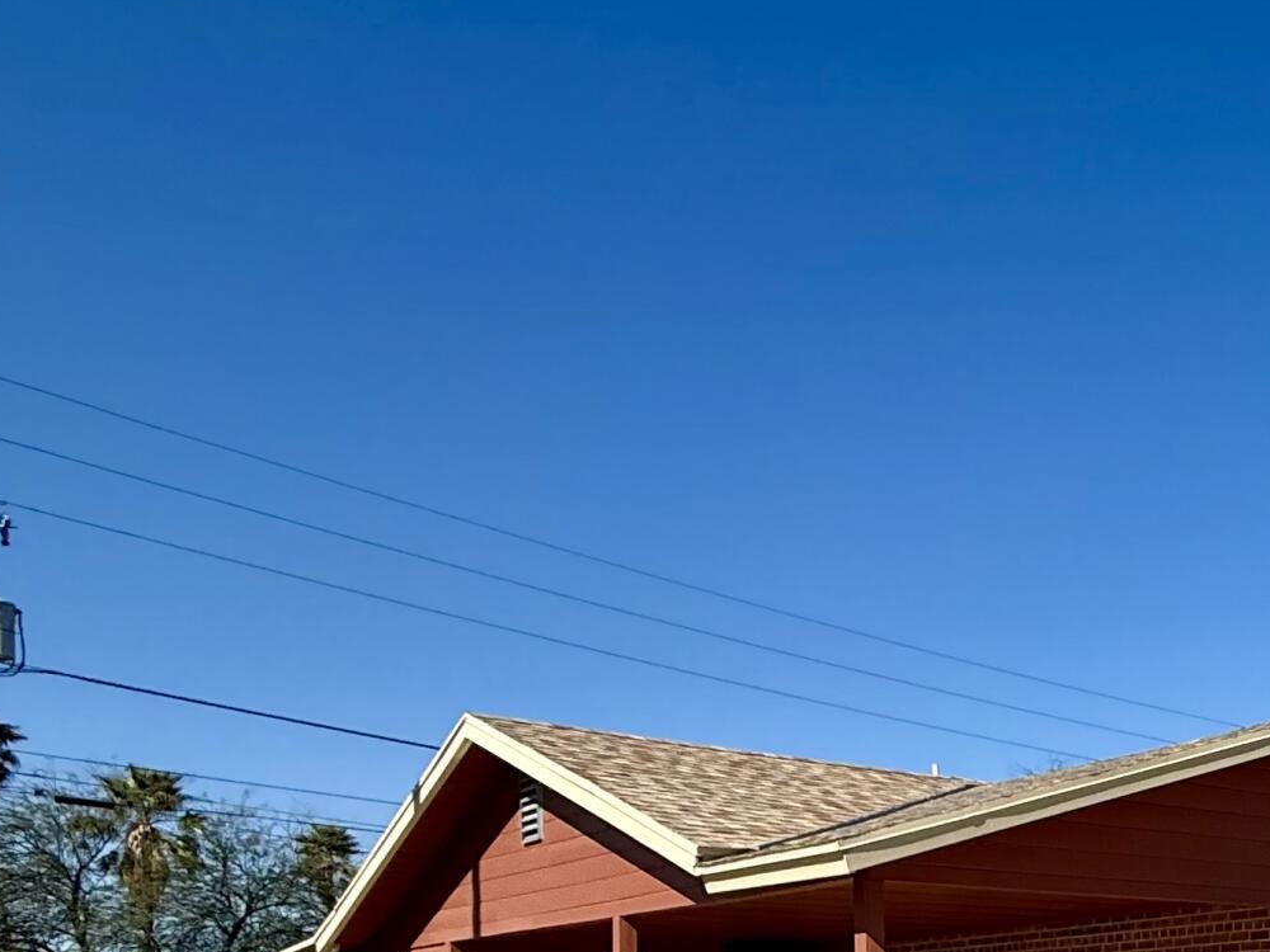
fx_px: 1541
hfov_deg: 35.0
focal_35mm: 42
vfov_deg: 30.9
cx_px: 1541
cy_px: 1028
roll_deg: +0.8
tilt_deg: +0.4
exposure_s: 1/2841
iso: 50
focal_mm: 2.22
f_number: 2.2
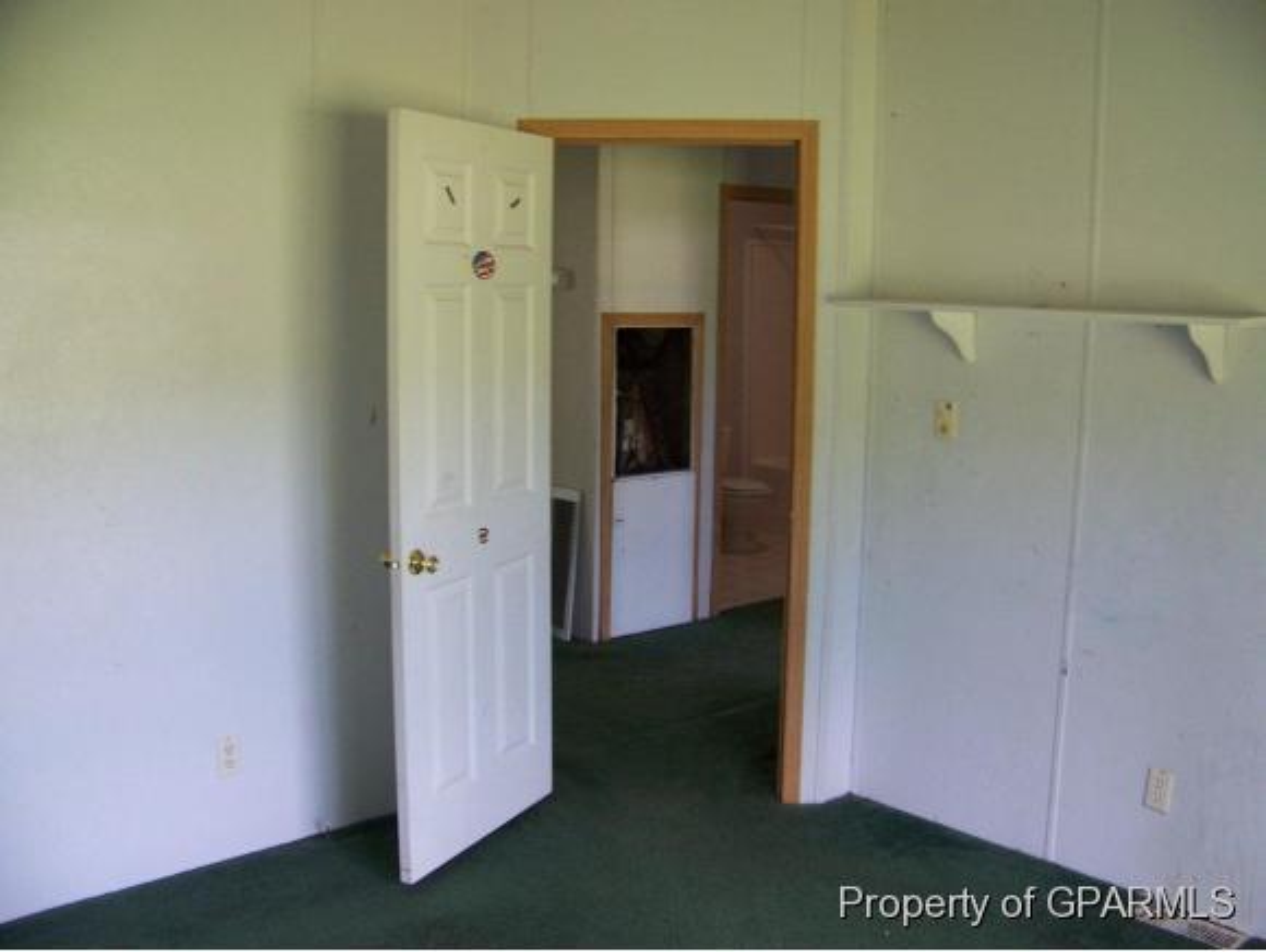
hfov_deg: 51.3
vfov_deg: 39.7
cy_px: 476
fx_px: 1318
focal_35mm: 36
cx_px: 633
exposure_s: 1/30
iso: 125
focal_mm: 5.85
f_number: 2.8
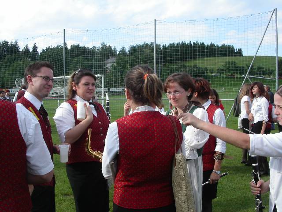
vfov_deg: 37.7
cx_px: 141
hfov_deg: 49.0
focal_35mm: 38
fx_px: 310
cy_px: 106
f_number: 6.7
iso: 100
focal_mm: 7.8
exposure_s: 1/180
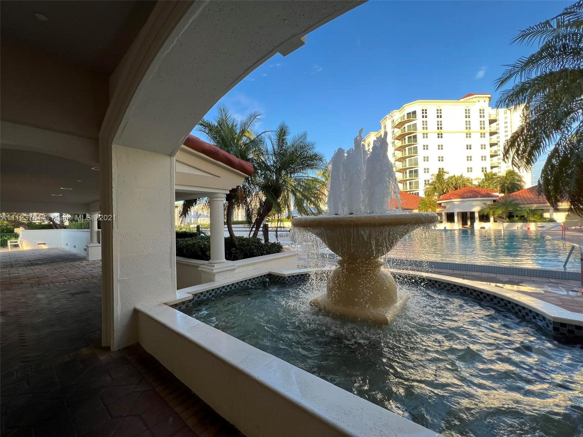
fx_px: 219
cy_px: 218
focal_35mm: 13
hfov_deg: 106.2
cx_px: 292
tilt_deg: -0.4
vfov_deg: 89.9
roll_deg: +1.5
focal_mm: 1.57
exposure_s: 1/226
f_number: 1.8
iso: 32
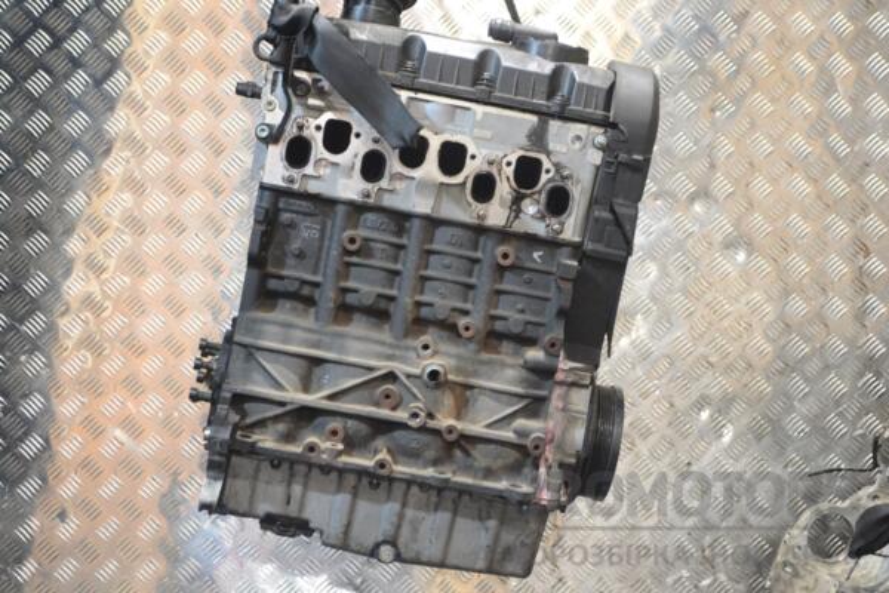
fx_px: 1407
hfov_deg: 35.1
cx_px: 444
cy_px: 296
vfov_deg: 23.8
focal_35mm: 57
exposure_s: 1/30
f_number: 5
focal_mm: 38
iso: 1600
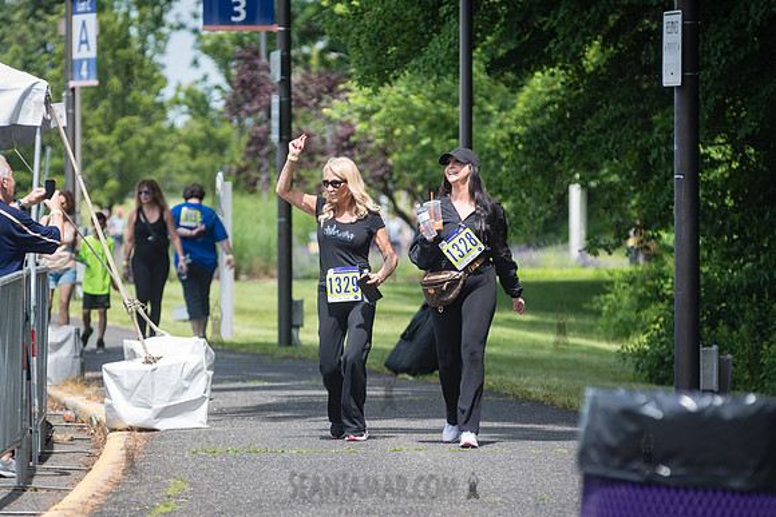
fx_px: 6237
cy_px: 266
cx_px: 318
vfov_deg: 4.8
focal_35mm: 289
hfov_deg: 7.1
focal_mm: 200
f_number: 4.5
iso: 250
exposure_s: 1/1000
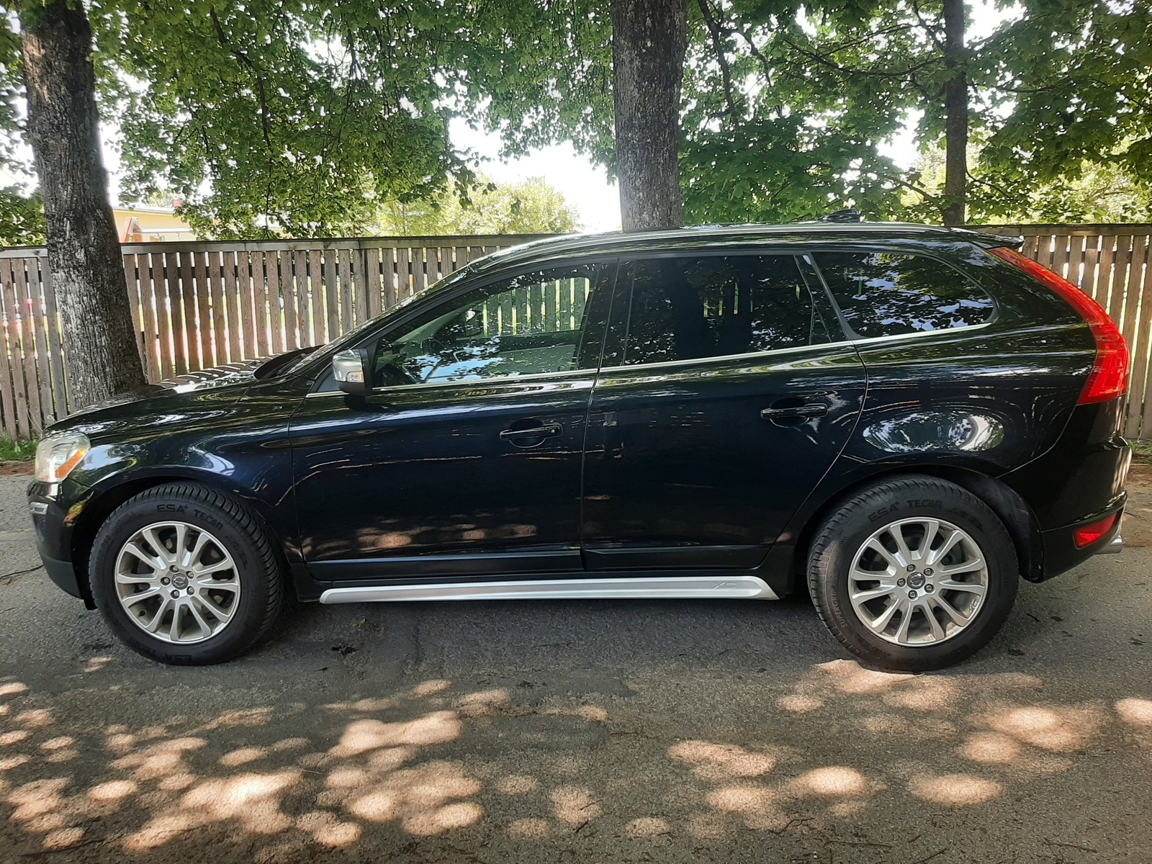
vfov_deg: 53.1
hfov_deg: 67.3
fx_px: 865
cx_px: 576
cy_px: 432
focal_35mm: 26
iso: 50
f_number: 1.7
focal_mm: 3.93
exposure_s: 1/100
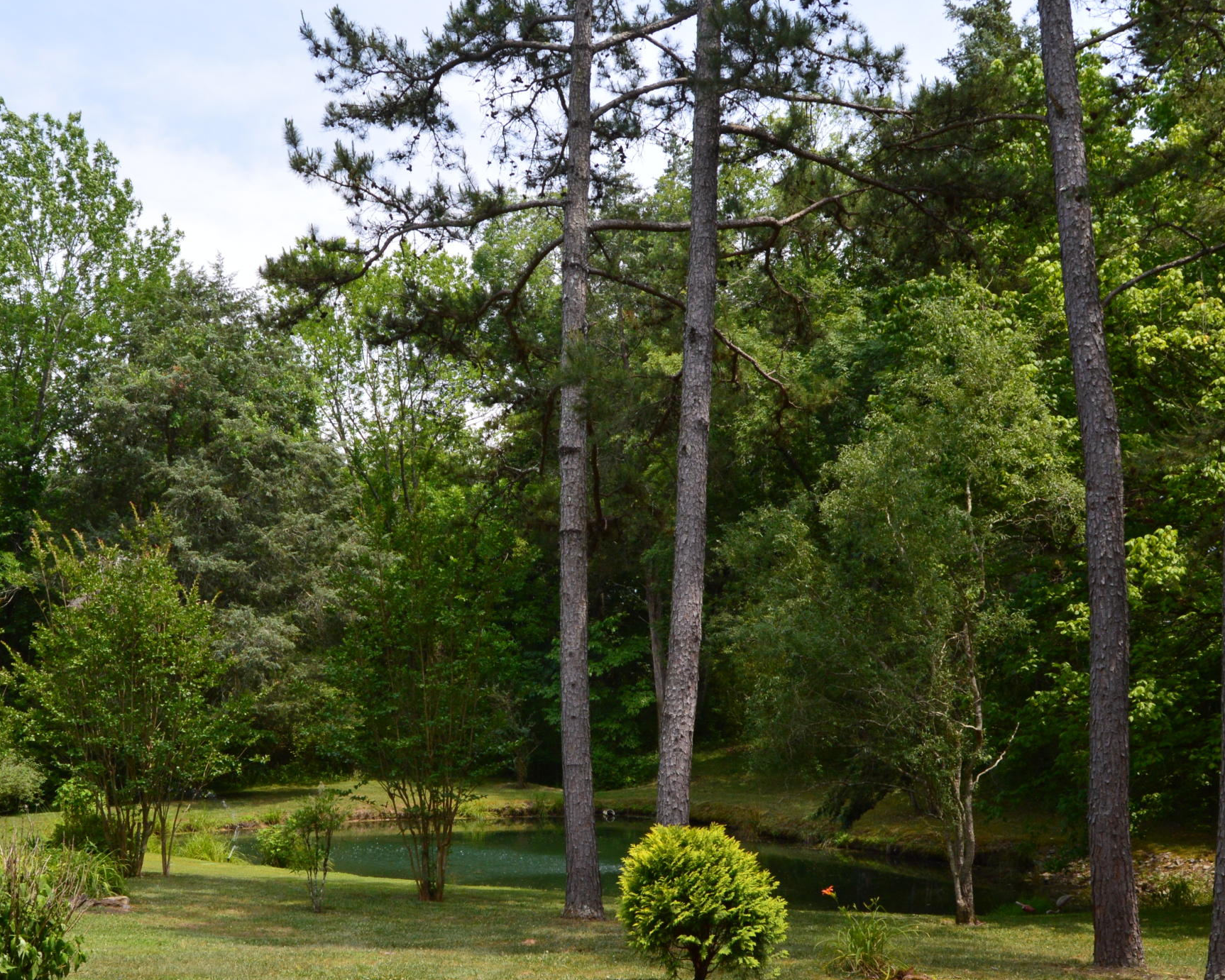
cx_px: 507
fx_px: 1595
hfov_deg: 41.9
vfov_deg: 33.9
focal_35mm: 44
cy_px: 626
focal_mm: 18
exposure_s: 1/320
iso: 400
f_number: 10
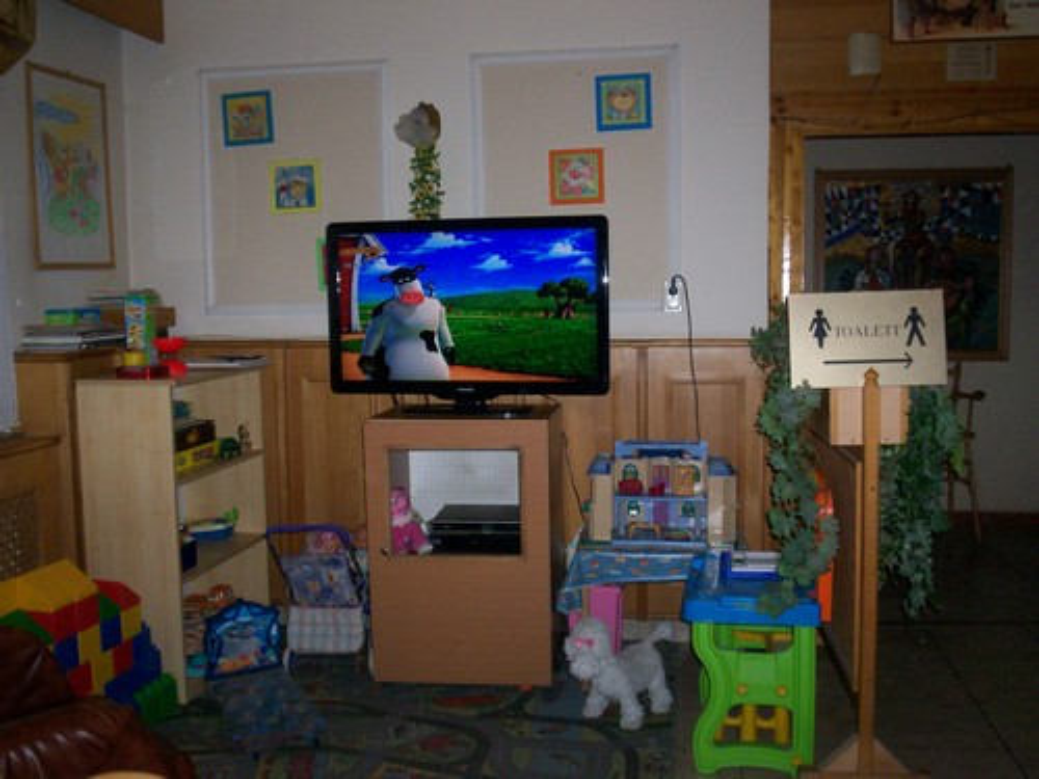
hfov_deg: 51.4
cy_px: 390
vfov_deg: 39.7
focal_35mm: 36
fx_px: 1081
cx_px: 520
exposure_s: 1/64
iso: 140
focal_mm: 5.9
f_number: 4.5
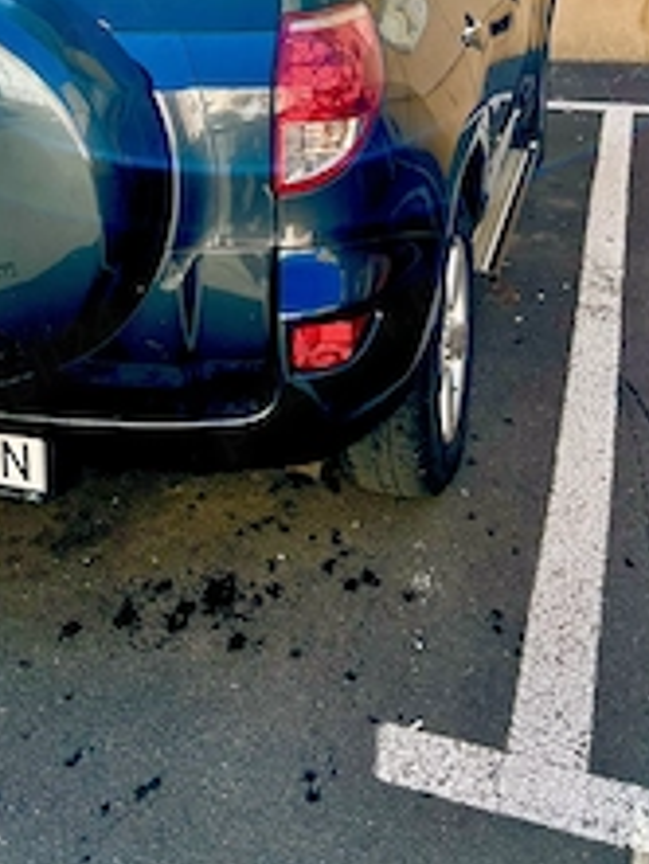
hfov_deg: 30.6
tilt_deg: -16.1
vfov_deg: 38.2
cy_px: 121
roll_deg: +1.1
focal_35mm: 47
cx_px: 199
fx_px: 1174
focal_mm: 5.7
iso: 50
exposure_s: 1/1412
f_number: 1.5
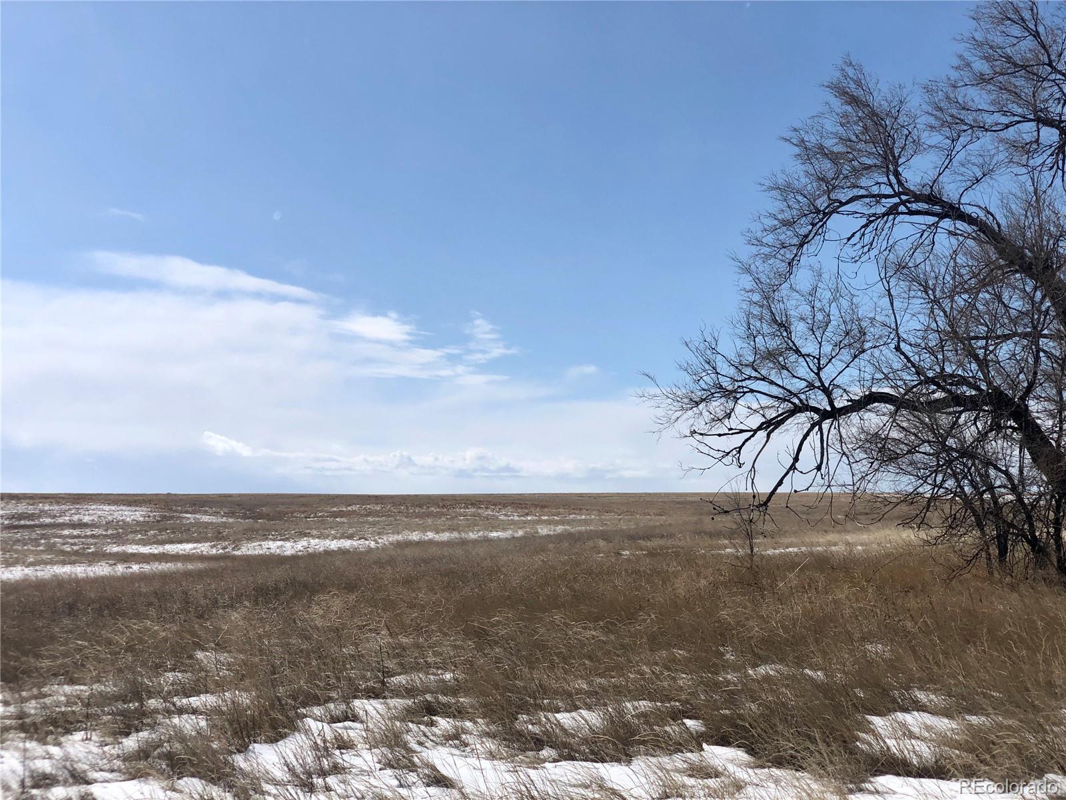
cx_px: 533
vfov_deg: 28.0
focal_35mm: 52
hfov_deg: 36.8
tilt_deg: +5.9
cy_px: 400
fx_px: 1601
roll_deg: +0.3
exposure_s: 1/4367
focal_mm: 6
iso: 16
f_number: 2.4
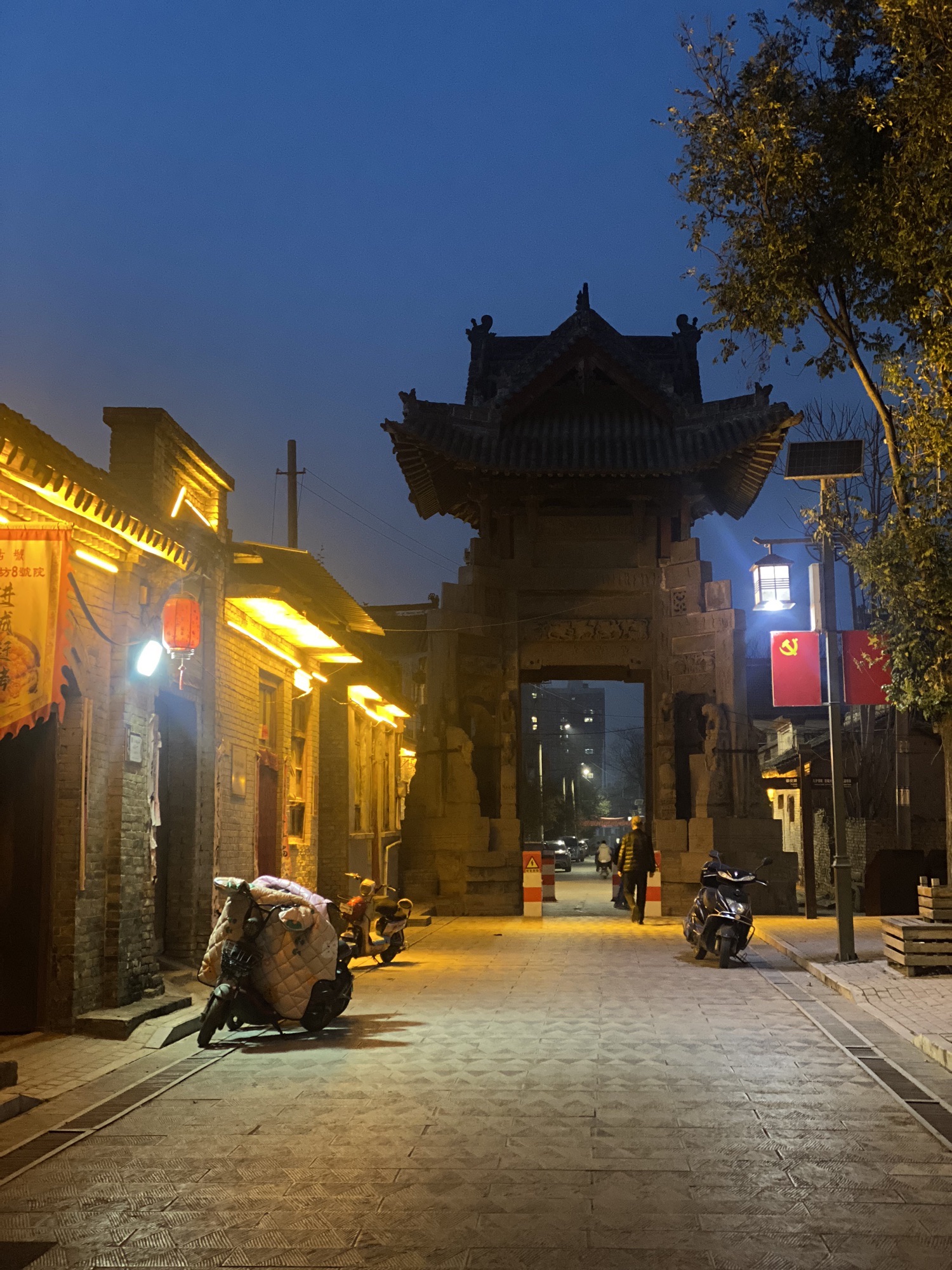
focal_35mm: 52
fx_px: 1907
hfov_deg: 28.0
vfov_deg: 36.8
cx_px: 476
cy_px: 635
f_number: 2
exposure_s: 1/14
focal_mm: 6
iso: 500
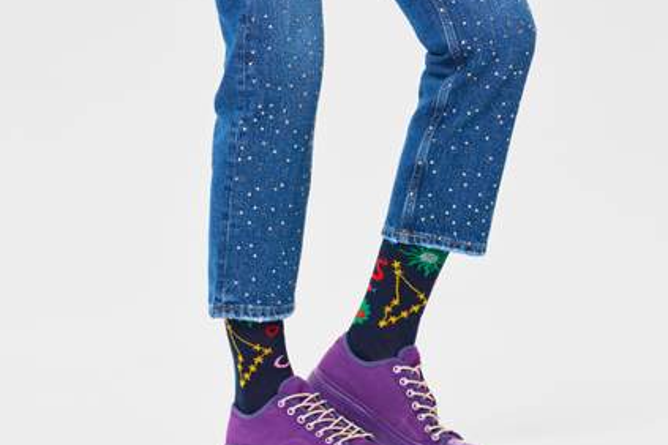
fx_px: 2393
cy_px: 237
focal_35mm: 129
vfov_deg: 10.6
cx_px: 346
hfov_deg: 15.9
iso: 100
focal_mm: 105
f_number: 11
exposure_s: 1/125
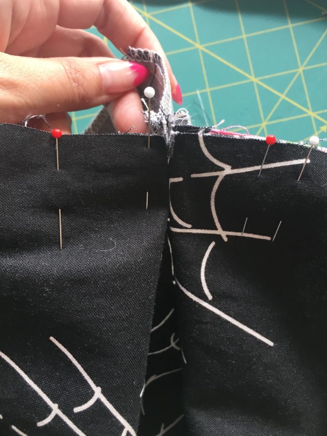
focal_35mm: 33
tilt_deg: -81.0
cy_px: 203
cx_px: 175
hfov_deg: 42.9
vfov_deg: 55.3
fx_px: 416
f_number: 2.2
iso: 25
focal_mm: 4.15
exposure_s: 1/30
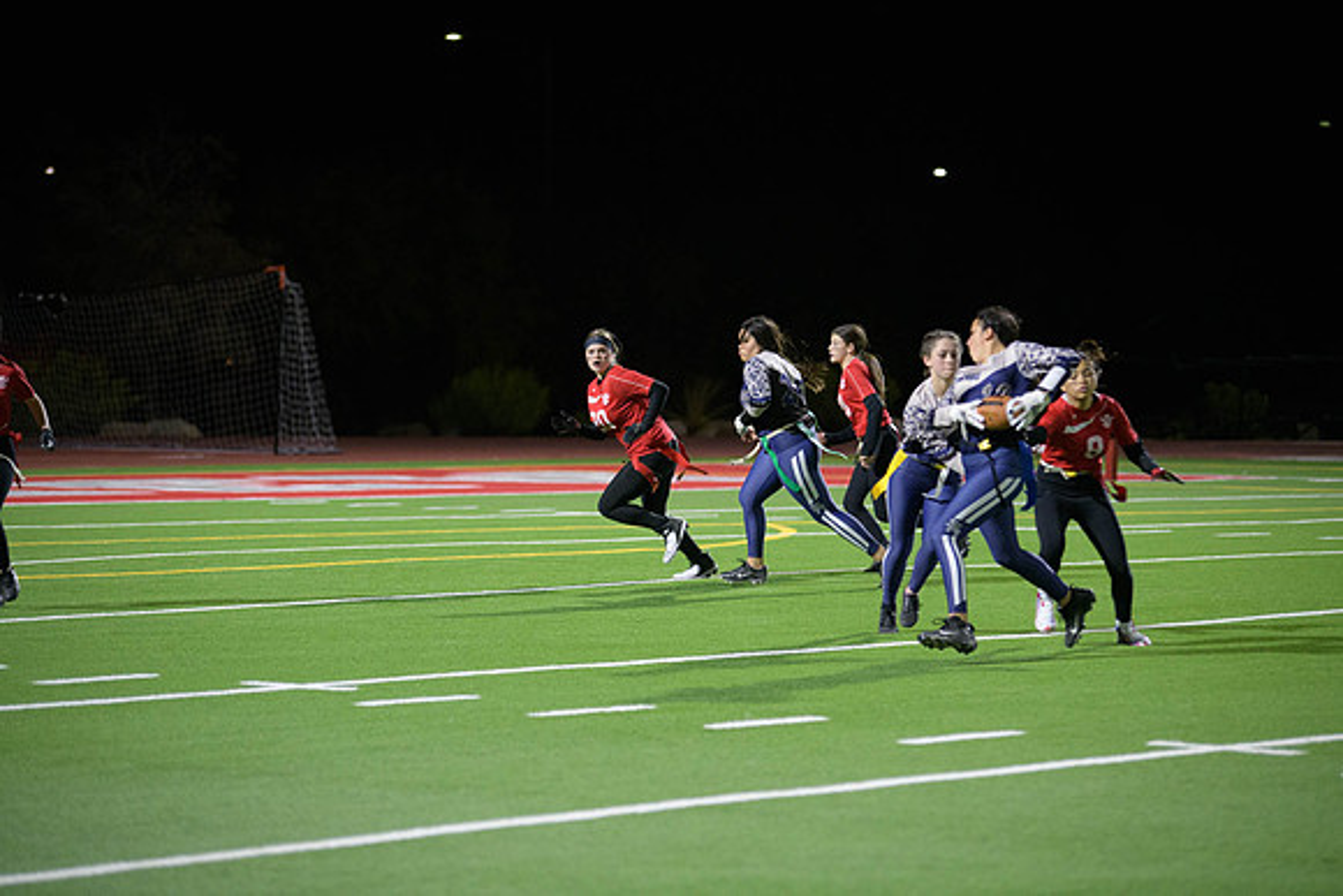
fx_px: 5037
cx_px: 672
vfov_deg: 10.2
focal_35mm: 135
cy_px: 448
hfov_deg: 15.2
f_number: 2.8
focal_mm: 135
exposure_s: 1/640
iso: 4000
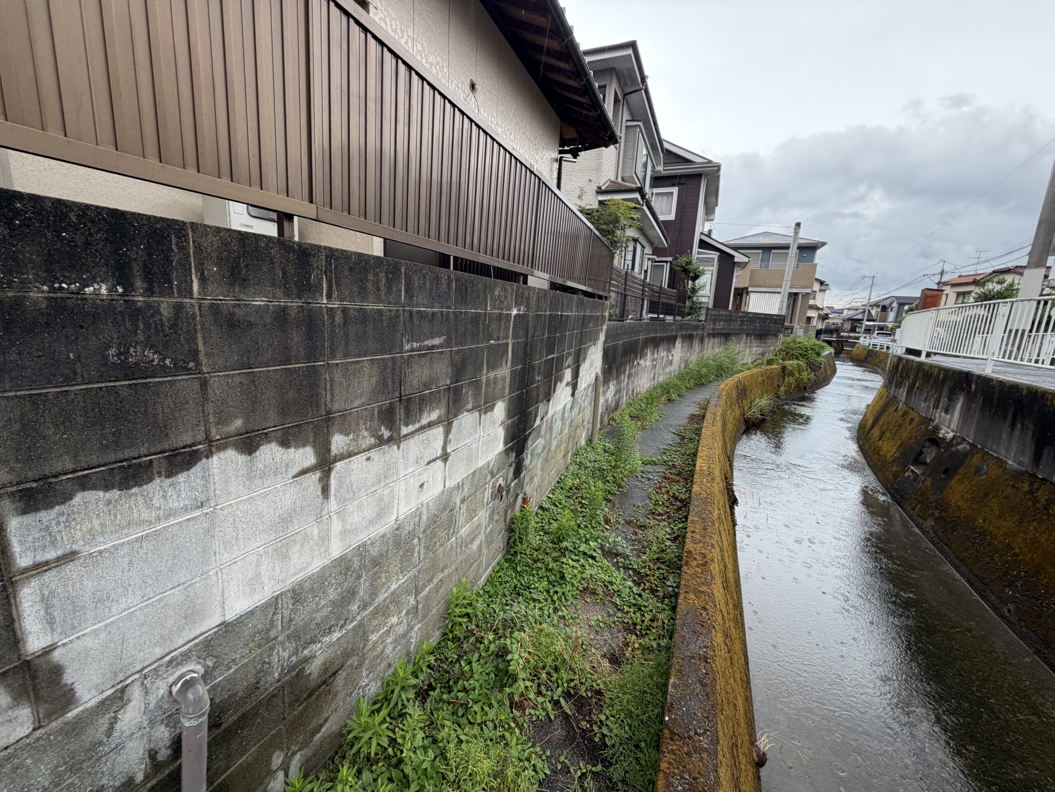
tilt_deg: -11.7
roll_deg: -3.1
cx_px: 528
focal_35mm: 14
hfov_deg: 102.1
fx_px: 427
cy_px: 396
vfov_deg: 85.7
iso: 100
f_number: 2.2
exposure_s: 1/121
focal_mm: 2.22
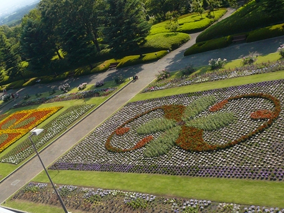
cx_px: 68
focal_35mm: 49
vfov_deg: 29.5
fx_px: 402
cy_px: 77
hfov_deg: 37.8
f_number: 8
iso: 100
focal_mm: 4.6
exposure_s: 1/125
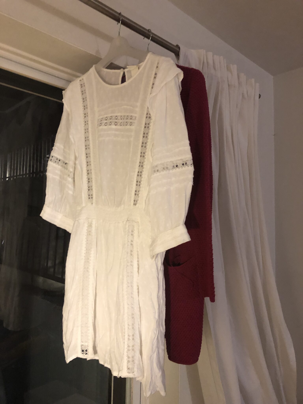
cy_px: 202
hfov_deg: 49.7
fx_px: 327
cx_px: 152
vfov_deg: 63.4
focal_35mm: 28
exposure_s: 1/9
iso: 100
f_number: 1.8
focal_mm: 3.99
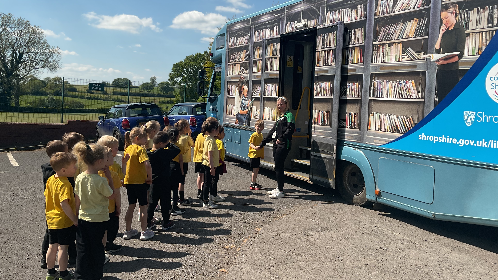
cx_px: 239
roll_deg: -2.8
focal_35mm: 33
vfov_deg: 35.6
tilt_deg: -2.7
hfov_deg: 59.5
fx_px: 436
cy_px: 121
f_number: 1.8
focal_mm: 3
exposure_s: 1/2058
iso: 16
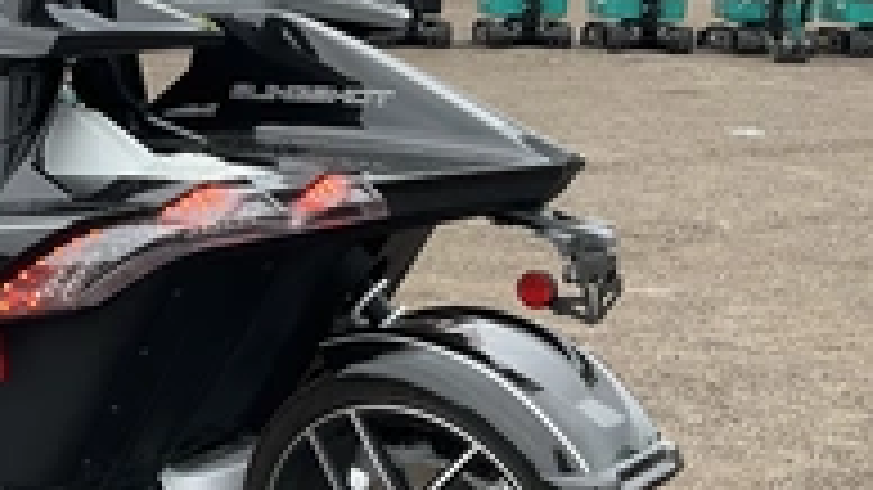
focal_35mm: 65
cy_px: 310
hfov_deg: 30.2
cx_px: 9
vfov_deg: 18.5
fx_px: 1504
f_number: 1.8
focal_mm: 3
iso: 20
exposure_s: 1/154
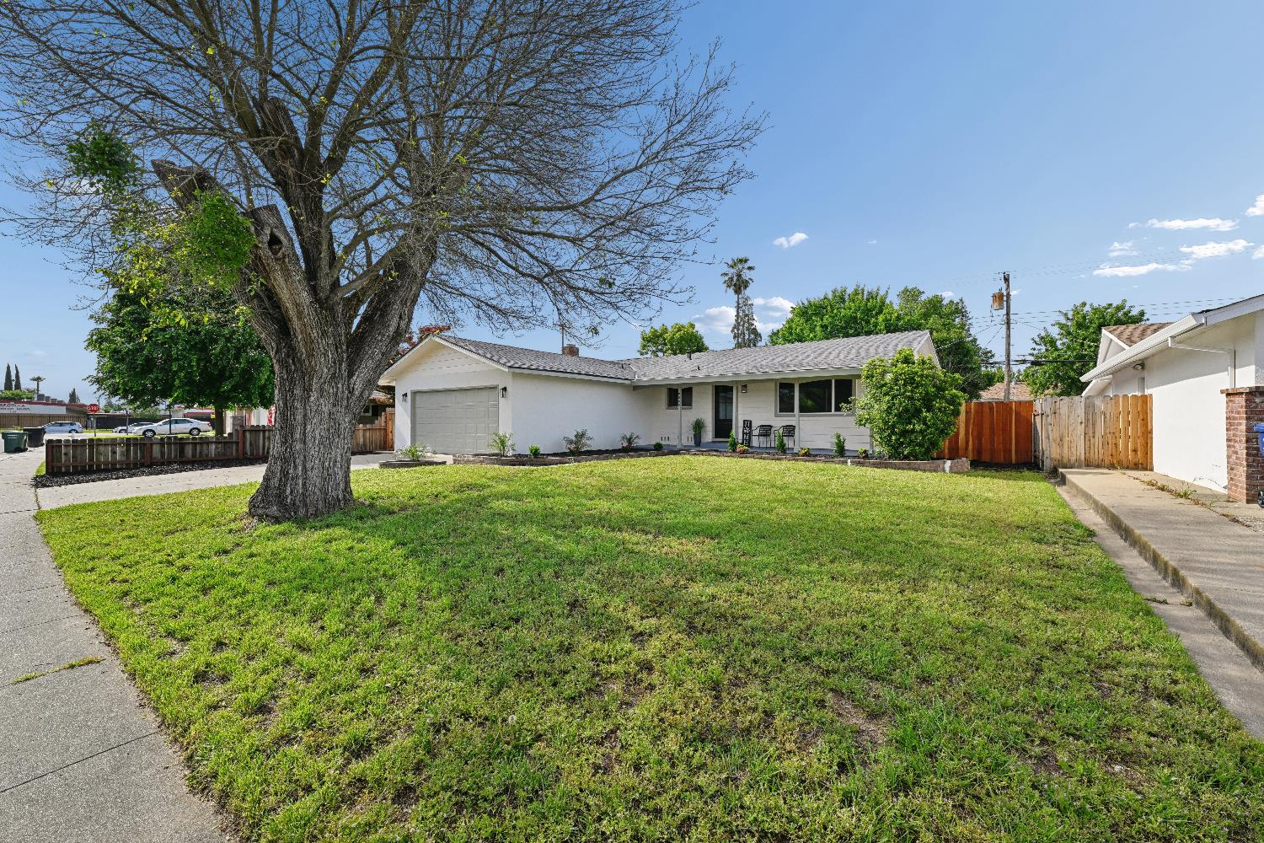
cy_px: 422
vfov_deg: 81.2
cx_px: 632
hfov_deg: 104.3
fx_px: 492
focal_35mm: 14
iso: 400
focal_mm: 14
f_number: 8
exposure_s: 1/800
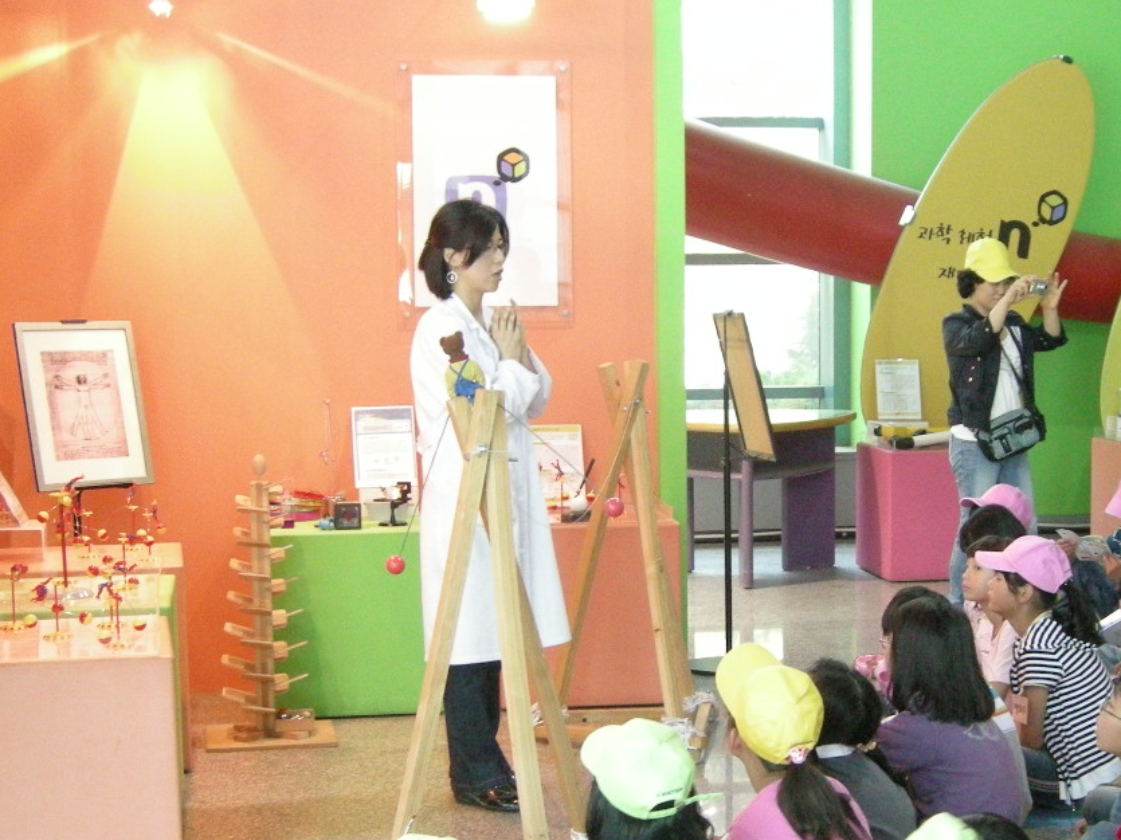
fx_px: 2234
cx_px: 779
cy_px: 577
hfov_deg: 27.9
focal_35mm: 69
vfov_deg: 21.2
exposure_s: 1/26.2
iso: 400
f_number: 2.7
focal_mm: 7.5
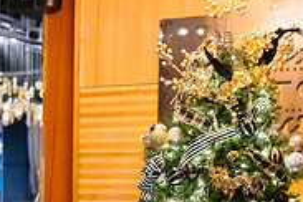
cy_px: 286
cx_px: 30
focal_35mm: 111
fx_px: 934
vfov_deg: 11.9
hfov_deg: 18.1
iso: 1600
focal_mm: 35
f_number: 1.8
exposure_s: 1/100
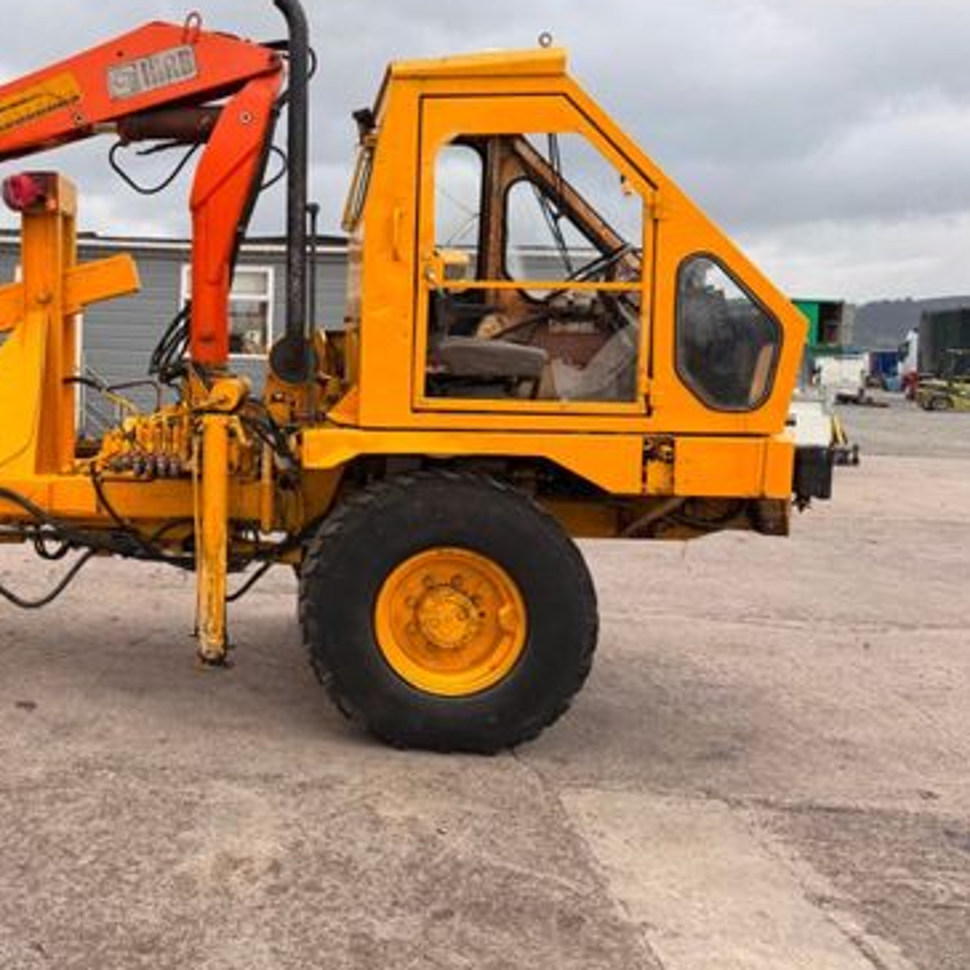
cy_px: 392
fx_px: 1110
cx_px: 184
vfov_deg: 47.0
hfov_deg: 44.7
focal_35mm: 35
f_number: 1.78
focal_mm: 6.76
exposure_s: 1/1230
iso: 80
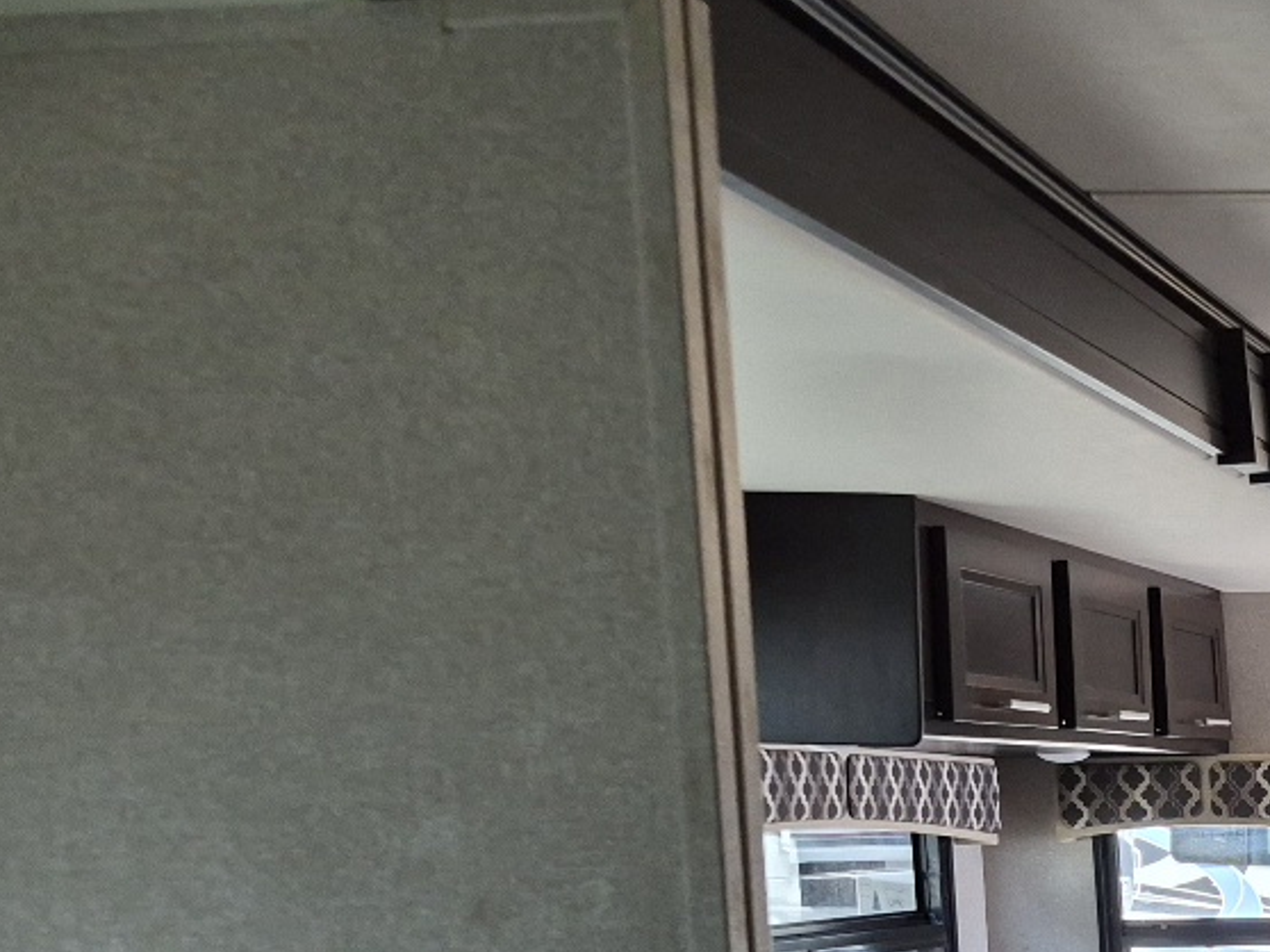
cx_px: 1805
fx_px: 2420
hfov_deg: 24.3
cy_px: 1080
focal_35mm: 66
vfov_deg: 21.0
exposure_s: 1/120
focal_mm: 5.4
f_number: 1.8
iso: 320
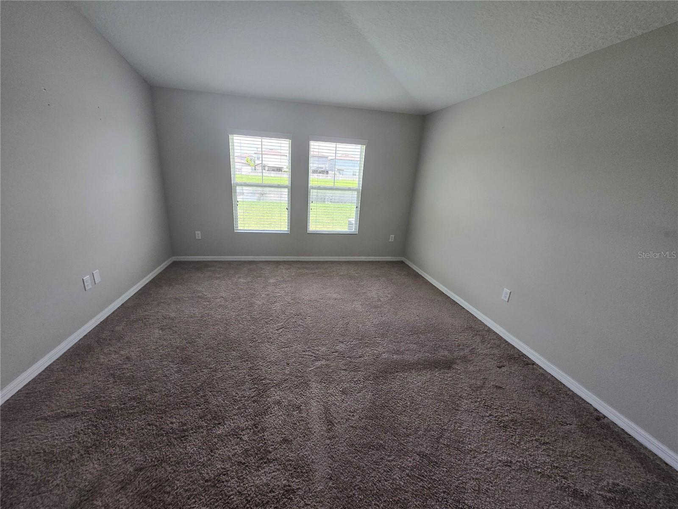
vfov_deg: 89.9
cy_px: 254
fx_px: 255
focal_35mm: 13
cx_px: 339
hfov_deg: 106.2
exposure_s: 1/60
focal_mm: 1.7
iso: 64
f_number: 2.2
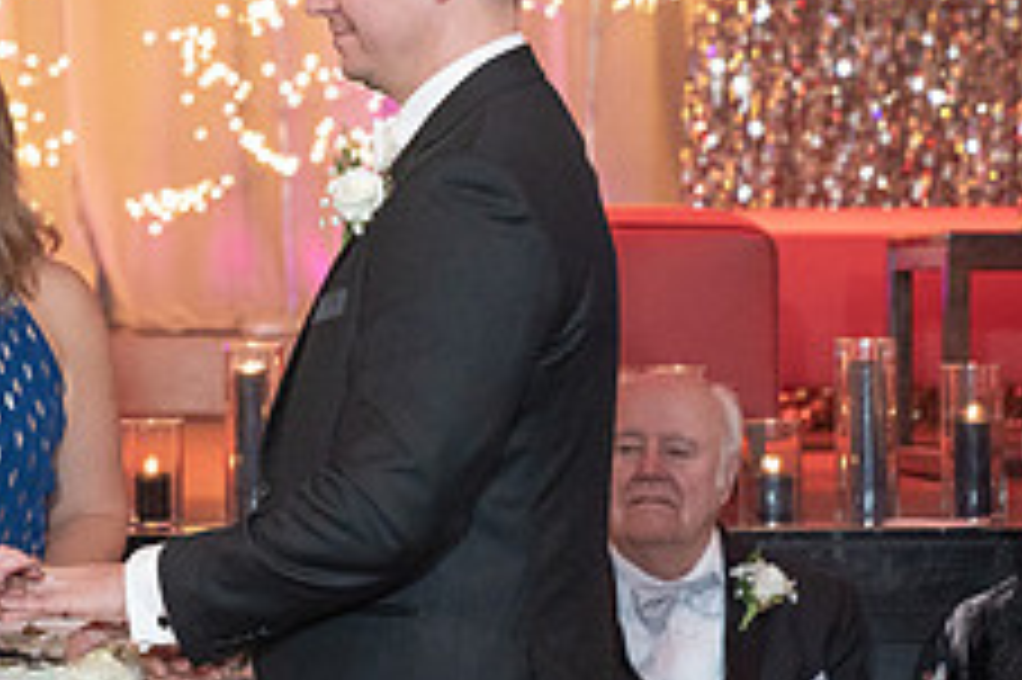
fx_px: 5078
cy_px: 372
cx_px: -9
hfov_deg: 11.4
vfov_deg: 7.7
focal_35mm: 179
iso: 4000
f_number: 4
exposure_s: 1/125
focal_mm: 70
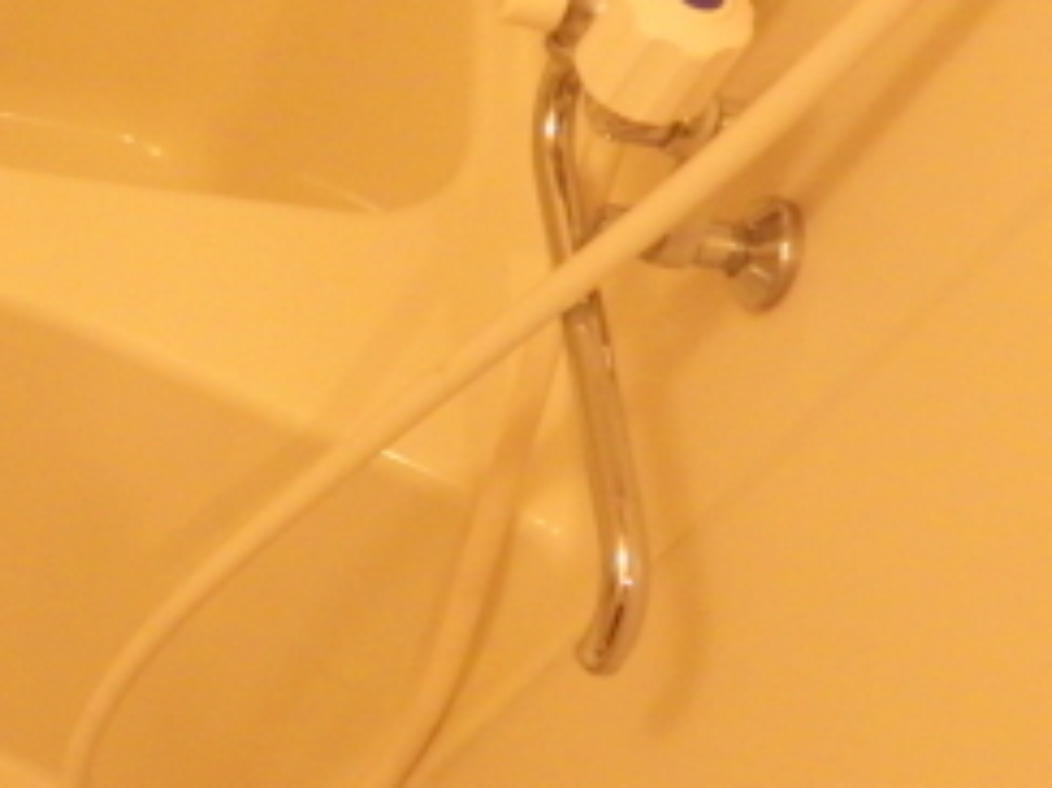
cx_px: -303
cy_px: 346
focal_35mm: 58
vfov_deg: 25.2
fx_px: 1762
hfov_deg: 27.8
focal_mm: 4
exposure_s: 1/45
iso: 400
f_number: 3.1
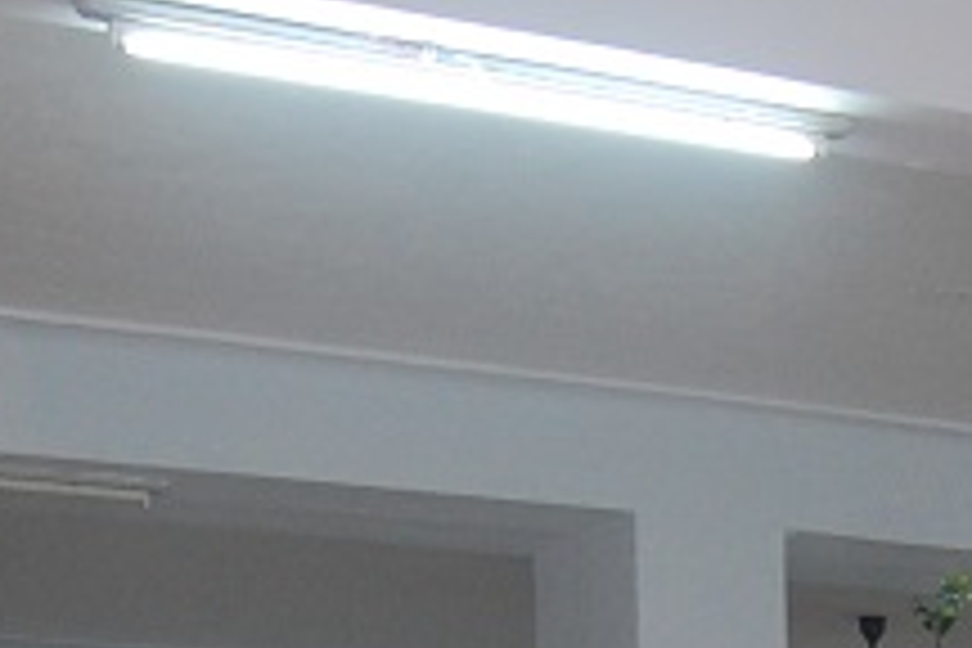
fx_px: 3375
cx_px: 958
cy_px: 1390
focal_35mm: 125
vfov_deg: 10.0
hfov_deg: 16.1
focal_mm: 18
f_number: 5.6
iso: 800
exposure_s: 1/50
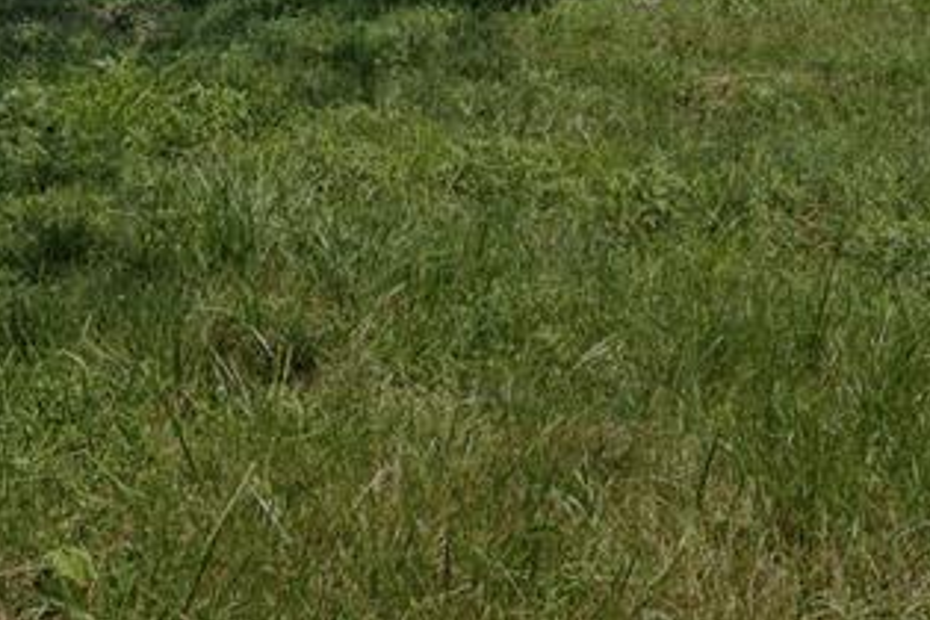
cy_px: -257
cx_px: 511
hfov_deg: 30.9
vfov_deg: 18.9
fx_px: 1679
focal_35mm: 65
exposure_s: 1/25
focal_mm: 20
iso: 100
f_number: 8
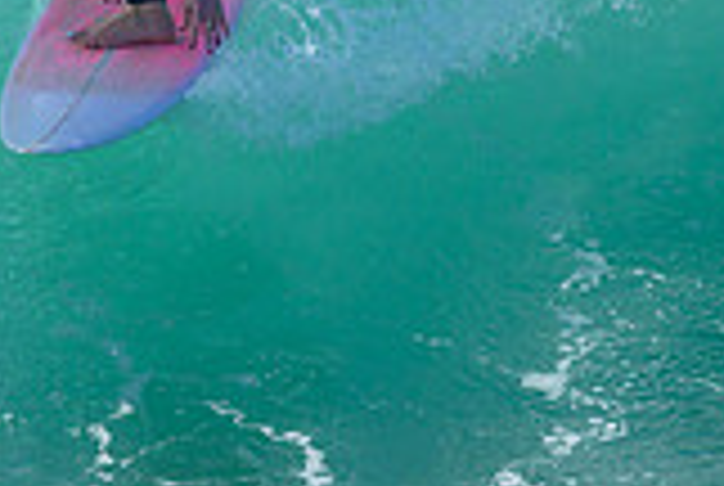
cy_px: -142
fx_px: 58752
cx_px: 76
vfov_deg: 0.5
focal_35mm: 2916
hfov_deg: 0.7
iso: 280
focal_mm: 800
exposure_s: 1/2000
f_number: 6.3
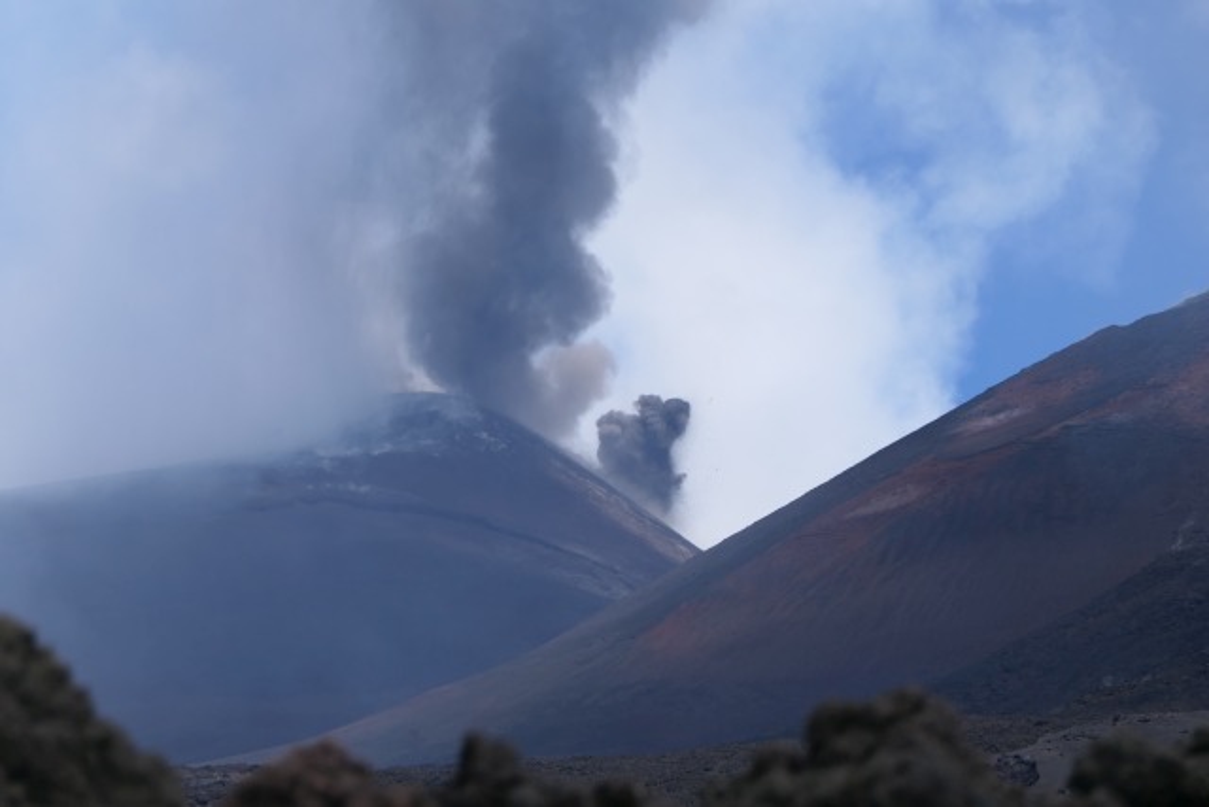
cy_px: 404
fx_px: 6852
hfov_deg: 10.1
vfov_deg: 6.7
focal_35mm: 204
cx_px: 604
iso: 125
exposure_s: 1/800
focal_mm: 74.5
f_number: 4.3
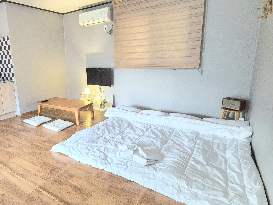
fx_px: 166
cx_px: 93
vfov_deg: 63.4
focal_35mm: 21
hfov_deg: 76.7
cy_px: 102
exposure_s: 1/40
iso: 1600
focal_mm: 2.2
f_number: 2.2
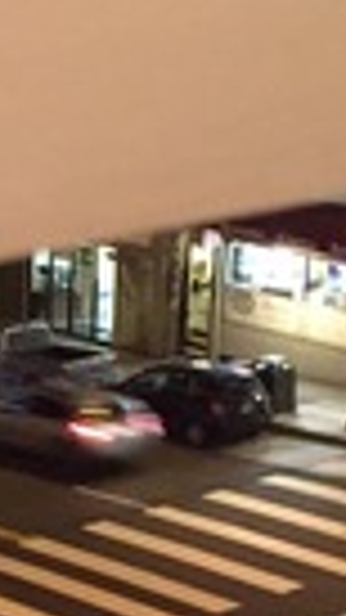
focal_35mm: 138
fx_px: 2252
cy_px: 450
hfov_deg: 8.3
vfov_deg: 15.5
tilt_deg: -17.6
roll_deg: +1.7
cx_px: -391
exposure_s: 1/15
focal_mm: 4.15
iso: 640
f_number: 2.2
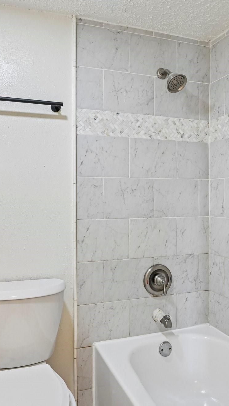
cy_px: 199
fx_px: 313
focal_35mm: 29
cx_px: 109
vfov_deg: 66.1
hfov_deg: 40.2
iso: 400
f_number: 8
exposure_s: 1/25
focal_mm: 18
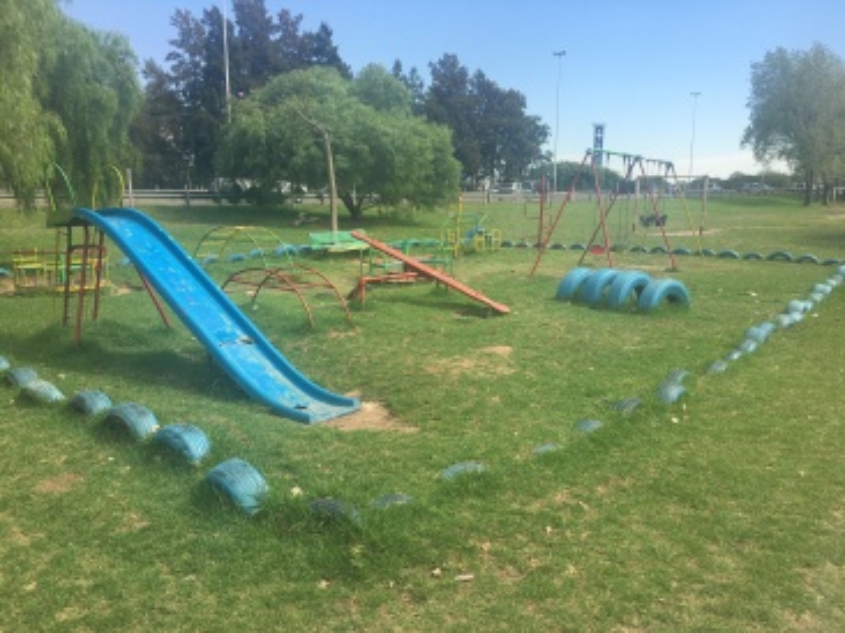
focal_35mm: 29
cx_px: 422
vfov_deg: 48.2
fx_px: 707
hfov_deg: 61.7
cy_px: 316
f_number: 2.2
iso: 25
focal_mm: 4.15
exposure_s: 1/1241
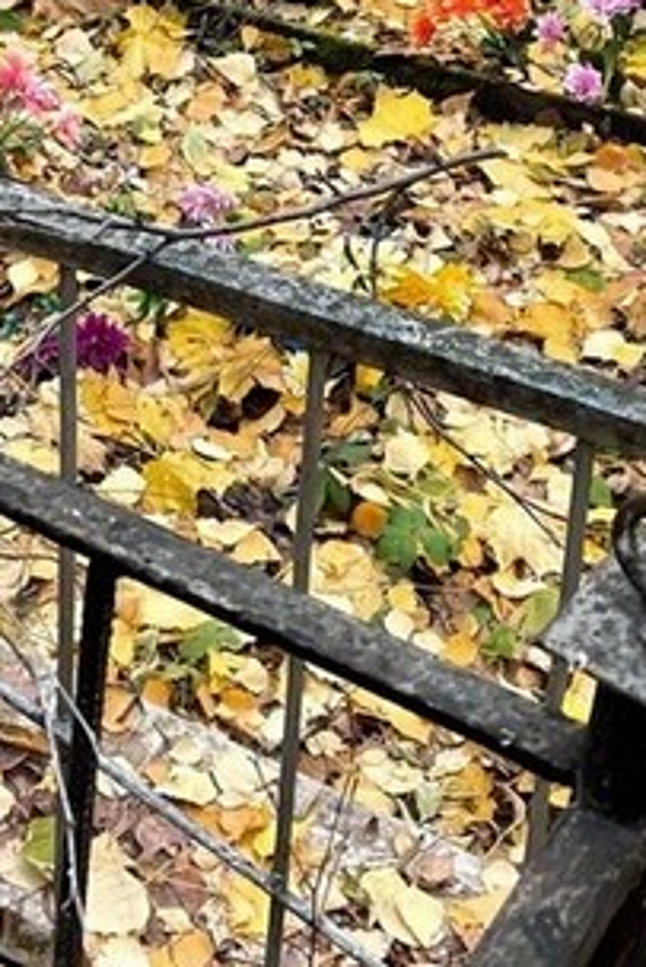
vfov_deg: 21.6
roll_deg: -3.9
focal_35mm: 91
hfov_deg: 15.0
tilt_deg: -33.6
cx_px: 251
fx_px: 2446
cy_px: 6
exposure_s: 1/121
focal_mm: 4.2
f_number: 1.6
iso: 50
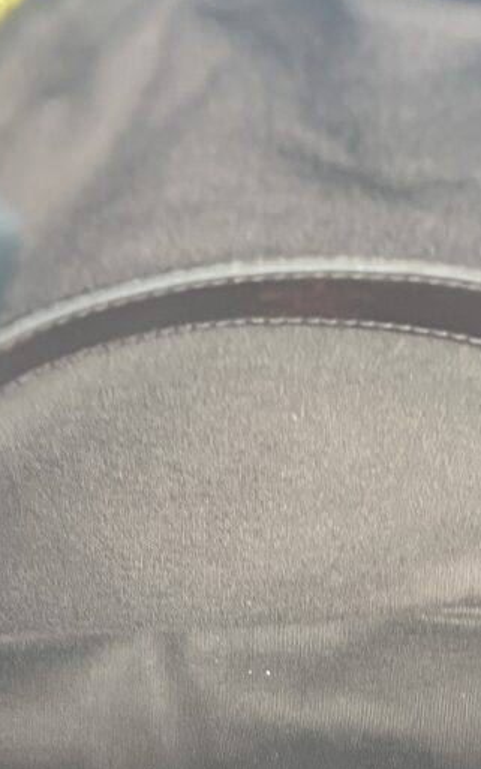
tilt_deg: -71.2
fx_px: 1153
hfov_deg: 23.6
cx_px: 252
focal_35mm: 55
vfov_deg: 36.2
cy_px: 561
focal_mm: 5.7
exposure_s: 1/50
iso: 400
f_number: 1.5
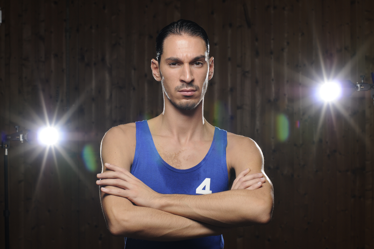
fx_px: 778
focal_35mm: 75
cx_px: 187
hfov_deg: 27.0
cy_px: 124
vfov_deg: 18.1
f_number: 7.1
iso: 200
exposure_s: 1/250
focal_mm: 50
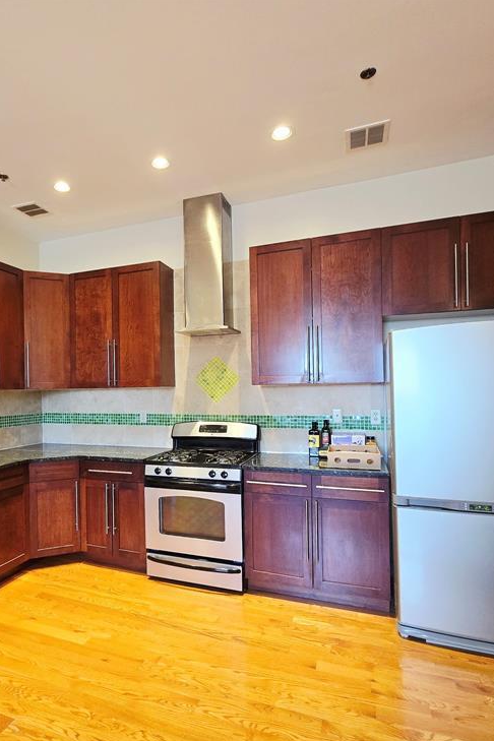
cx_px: 176
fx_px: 391
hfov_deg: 63.3
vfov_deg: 86.9
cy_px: 386
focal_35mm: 19
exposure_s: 1/60
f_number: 2.2
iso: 320
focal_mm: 2.2
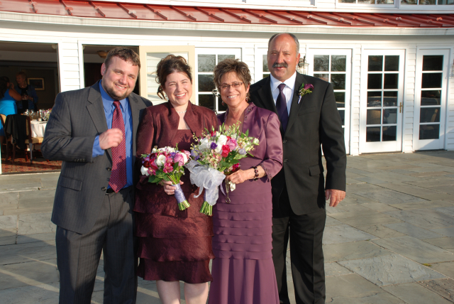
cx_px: 227
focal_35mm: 46
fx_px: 587
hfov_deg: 42.3
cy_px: 152
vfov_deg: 29.0
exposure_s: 1/160
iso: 100
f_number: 6.3
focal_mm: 31
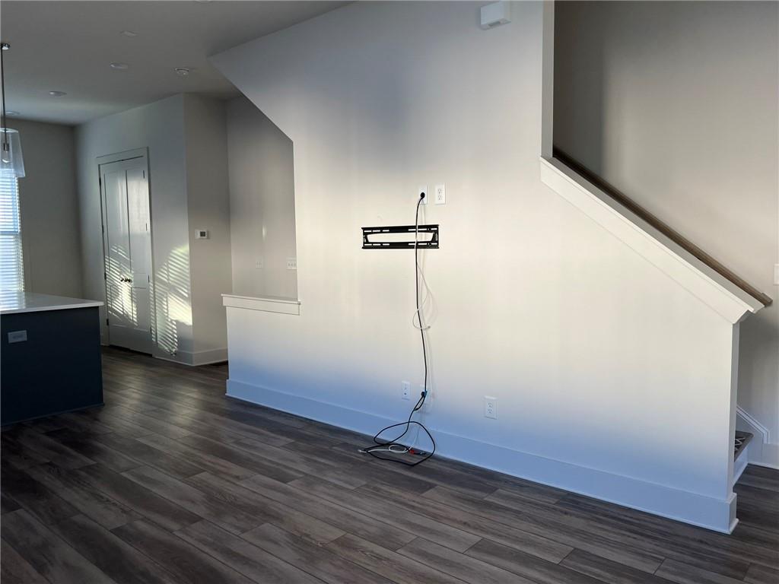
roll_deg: +1.7
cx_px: 390
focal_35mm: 26
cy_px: 292
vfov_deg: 53.1
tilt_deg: -4.5
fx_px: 585
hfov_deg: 67.3
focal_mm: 5.7
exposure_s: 1/121
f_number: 1.5
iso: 80
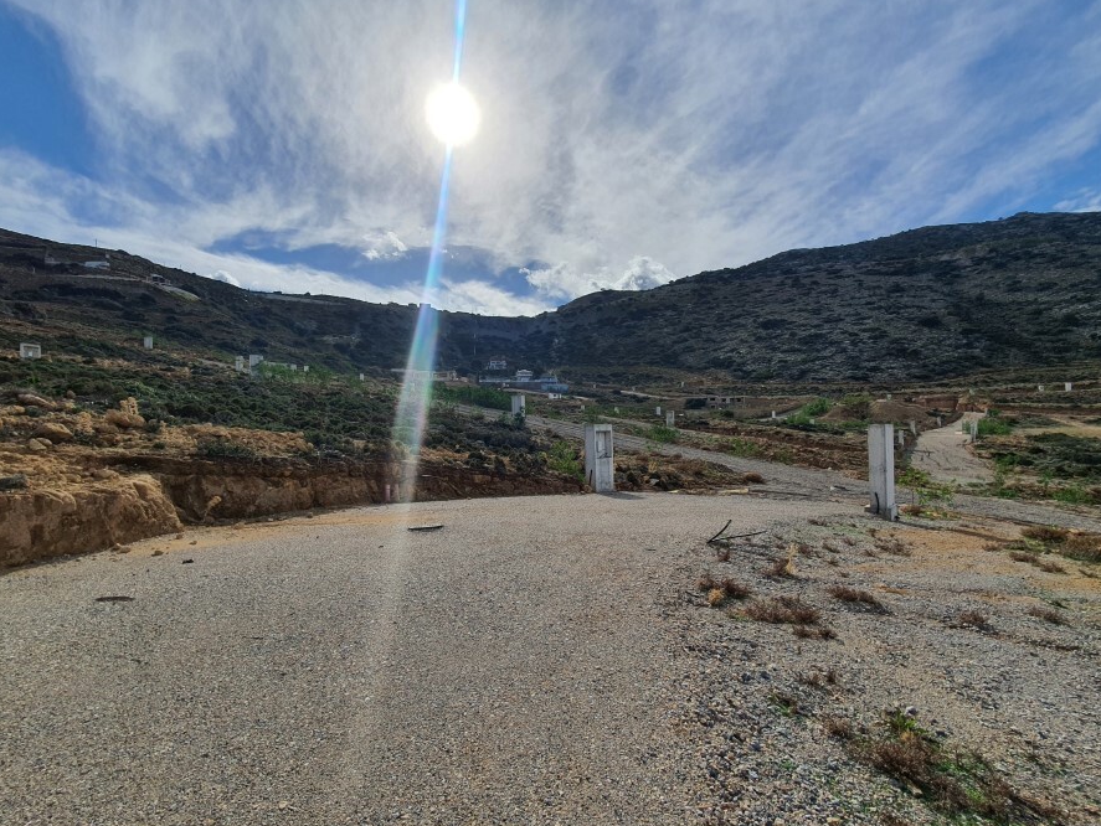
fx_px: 477
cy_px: 442
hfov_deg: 98.1
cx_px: 549
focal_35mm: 15
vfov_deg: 81.7
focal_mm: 1.8
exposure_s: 1/2440
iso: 50
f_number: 2.2
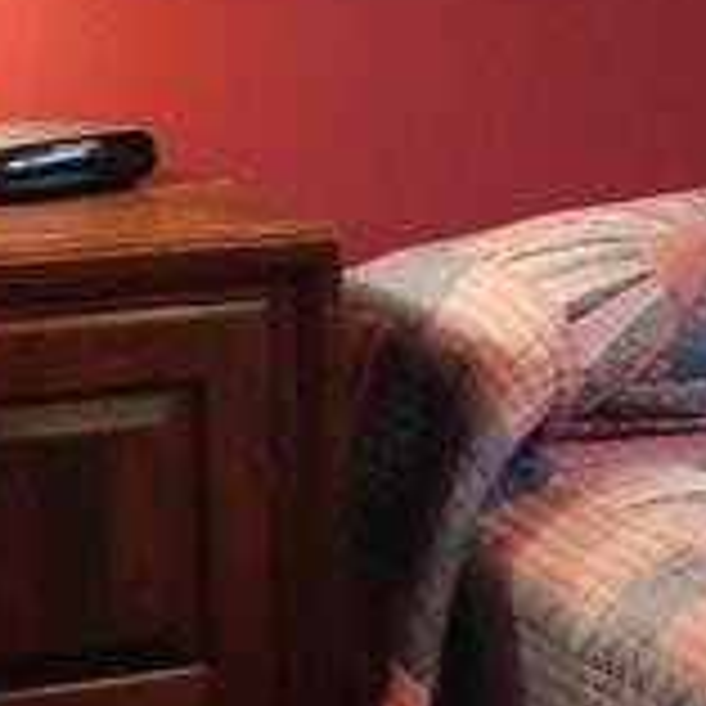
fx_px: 3992
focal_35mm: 173
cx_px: 1808
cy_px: 76
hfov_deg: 8.9
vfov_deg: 10.1
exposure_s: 1/15
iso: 400
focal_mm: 5.3
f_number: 3.2
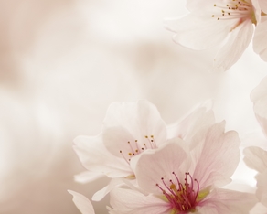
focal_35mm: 325
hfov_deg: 5.9
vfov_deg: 4.8
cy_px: 68
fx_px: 2570
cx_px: 254
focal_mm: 100
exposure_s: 1/160
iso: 200
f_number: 3.5
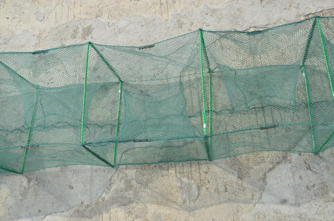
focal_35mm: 38
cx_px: 167
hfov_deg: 51.4
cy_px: 110
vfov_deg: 35.3
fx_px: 347
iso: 320
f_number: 11
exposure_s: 1/500
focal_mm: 25
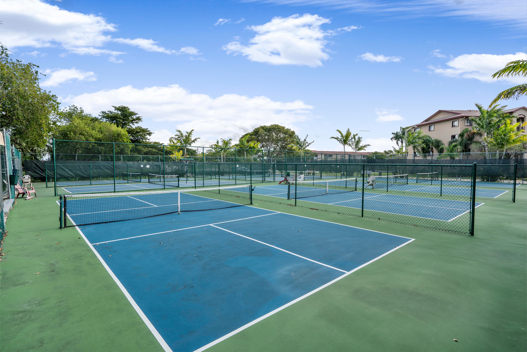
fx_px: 264
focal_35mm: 18
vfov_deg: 67.4
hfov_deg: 90.0
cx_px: 264
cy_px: 176
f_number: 10
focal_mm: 18
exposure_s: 1/160
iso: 100
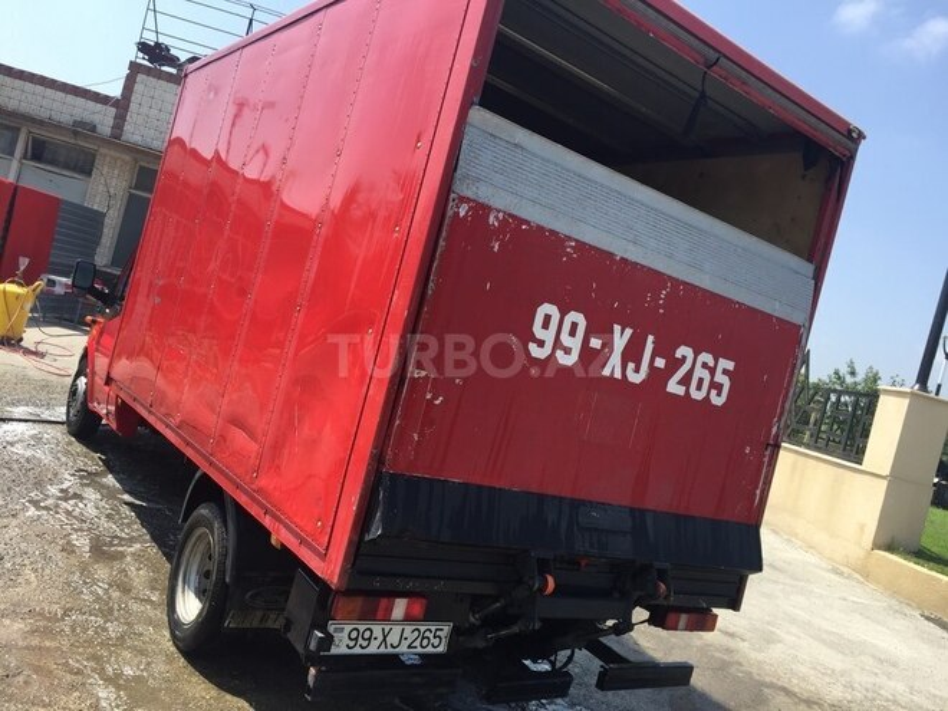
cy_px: 356
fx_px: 794
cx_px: 474
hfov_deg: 61.7
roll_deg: -15.7
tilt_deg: +0.1
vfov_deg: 48.2
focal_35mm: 29
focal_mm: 4.15
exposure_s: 1/1199
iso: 32
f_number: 2.2
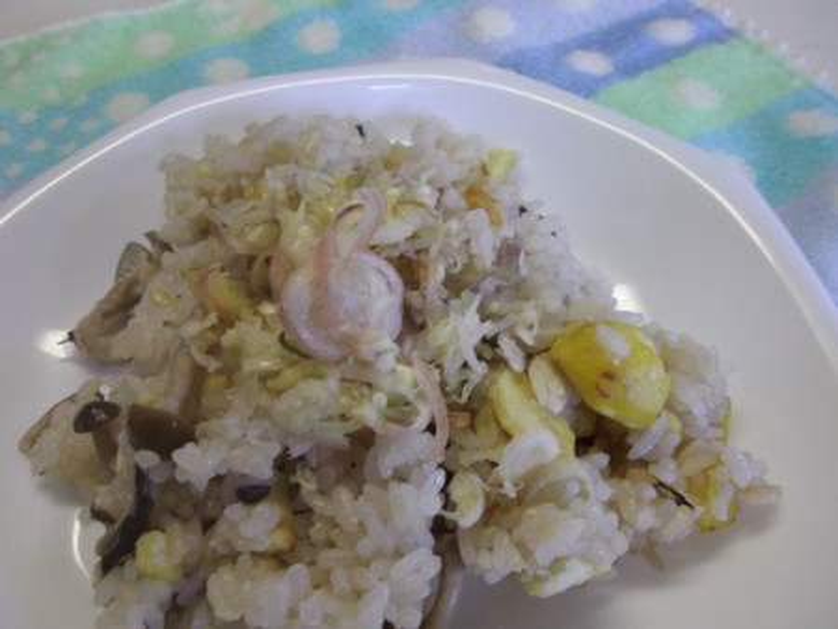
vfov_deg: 51.4
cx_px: 419
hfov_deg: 65.3
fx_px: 654
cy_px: 314
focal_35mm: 27
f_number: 3.2
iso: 318
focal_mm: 4.9
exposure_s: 1/50
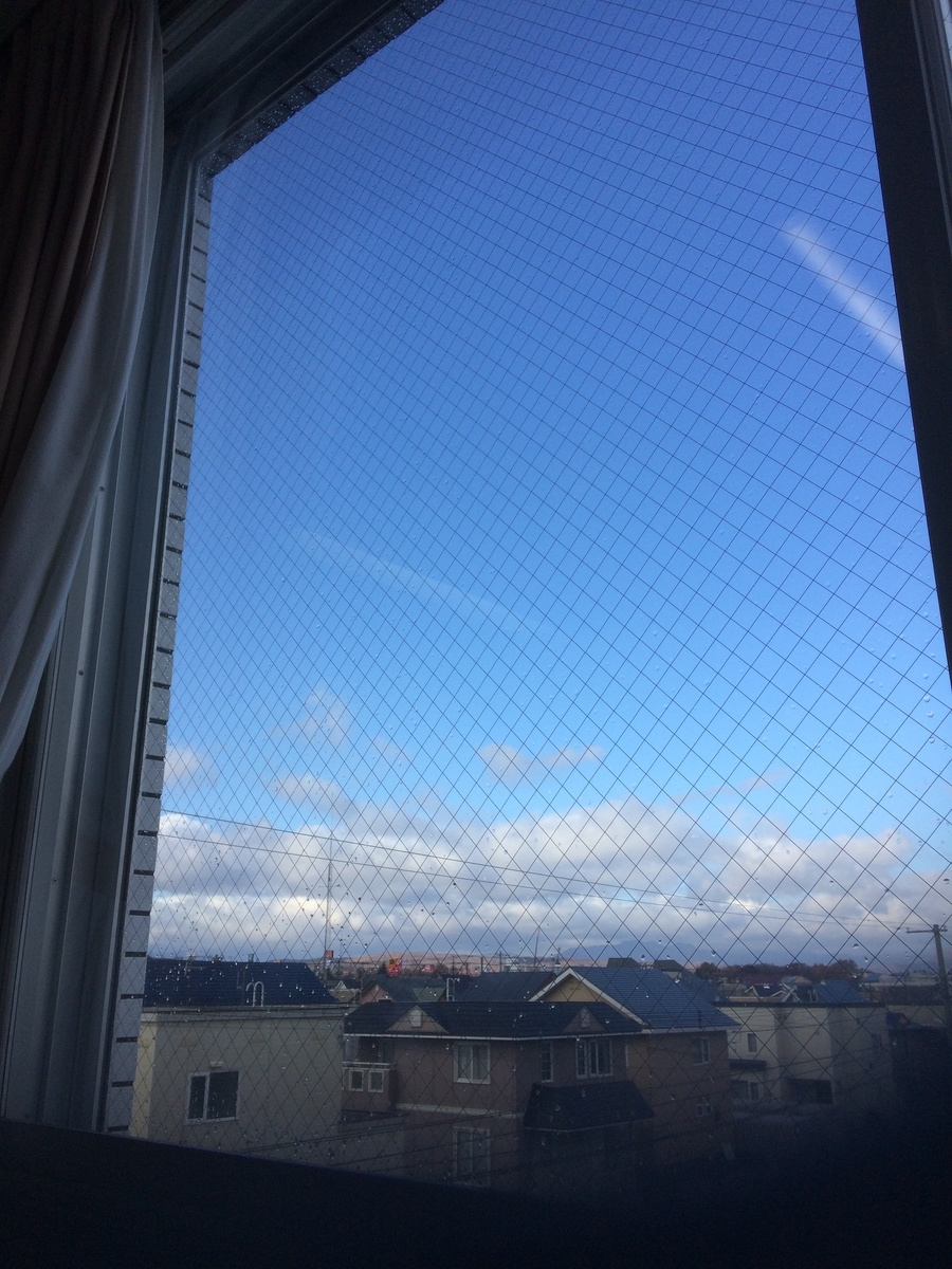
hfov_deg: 48.2
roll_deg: +1.7
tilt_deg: +17.9
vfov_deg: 61.7
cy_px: 634
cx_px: 476
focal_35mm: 29
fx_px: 1063
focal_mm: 4.15
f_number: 2.2
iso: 32
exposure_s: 1/1208
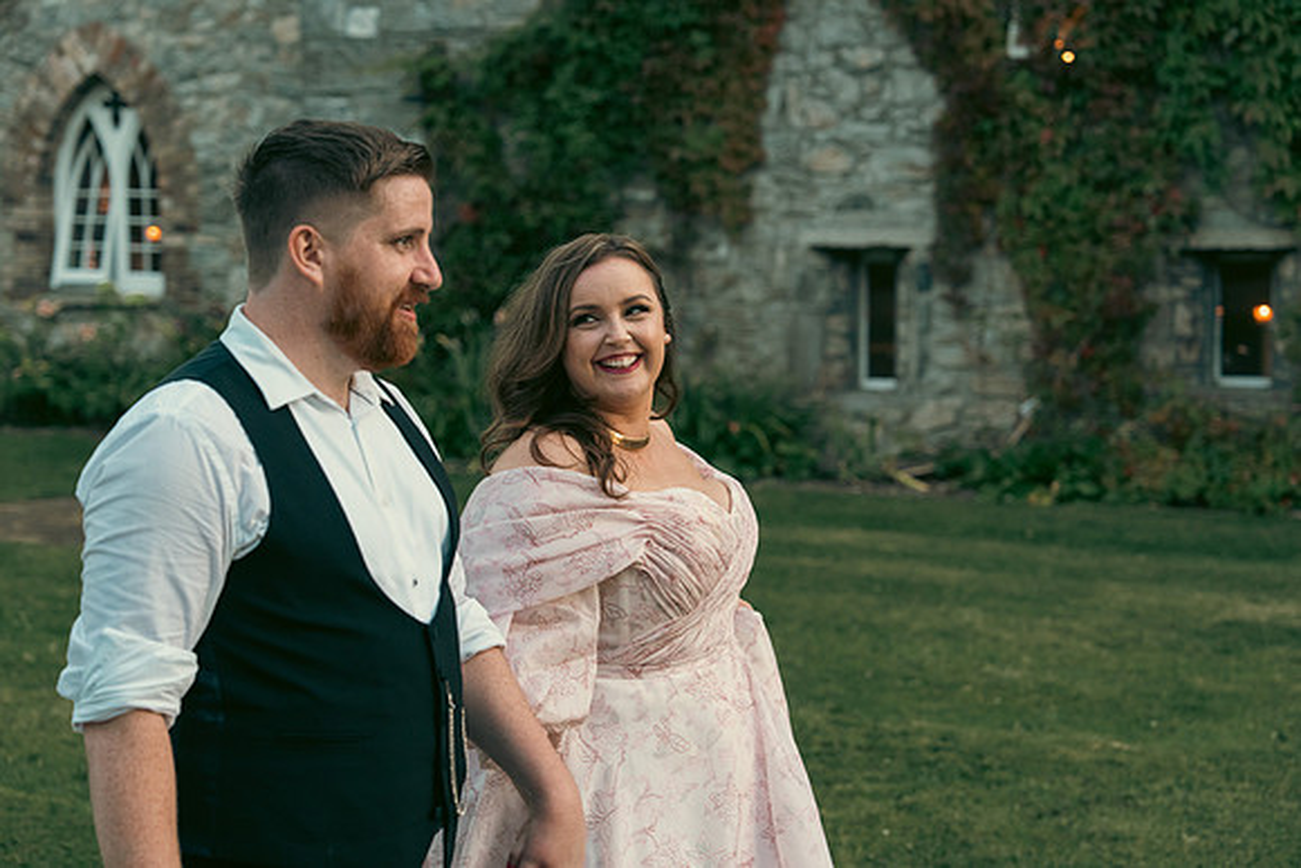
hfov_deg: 30.5
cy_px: 434
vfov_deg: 20.6
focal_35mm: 66
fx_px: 2386
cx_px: 650
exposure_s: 1/160
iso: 1600
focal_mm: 66
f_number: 3.5
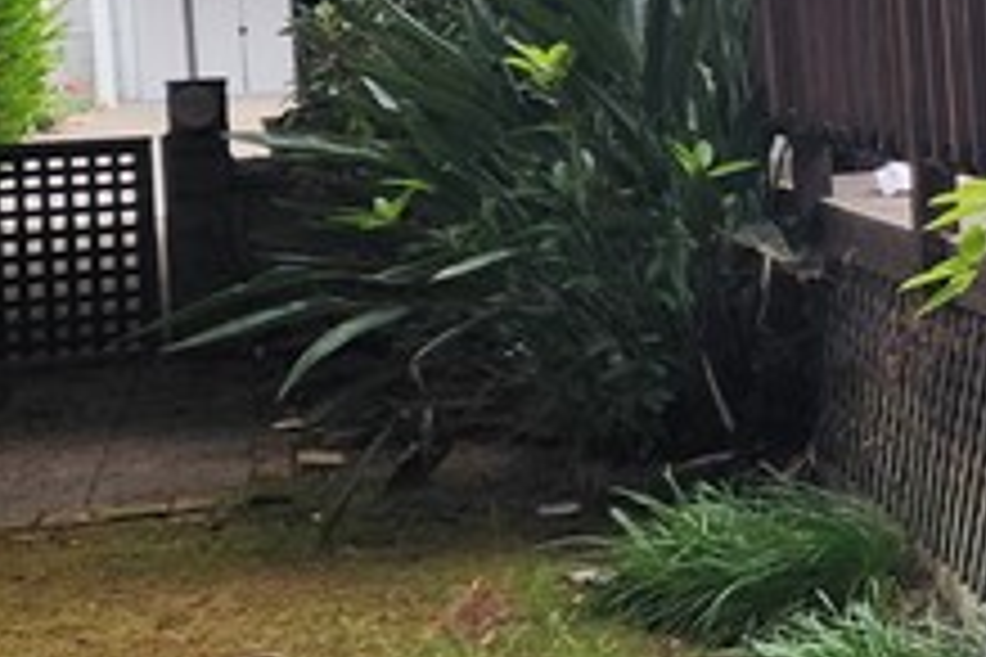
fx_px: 3067
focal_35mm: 112
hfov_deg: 15.3
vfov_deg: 12.1
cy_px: 0
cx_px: 1868
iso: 50
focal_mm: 5.4
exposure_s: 1/180
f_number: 1.8
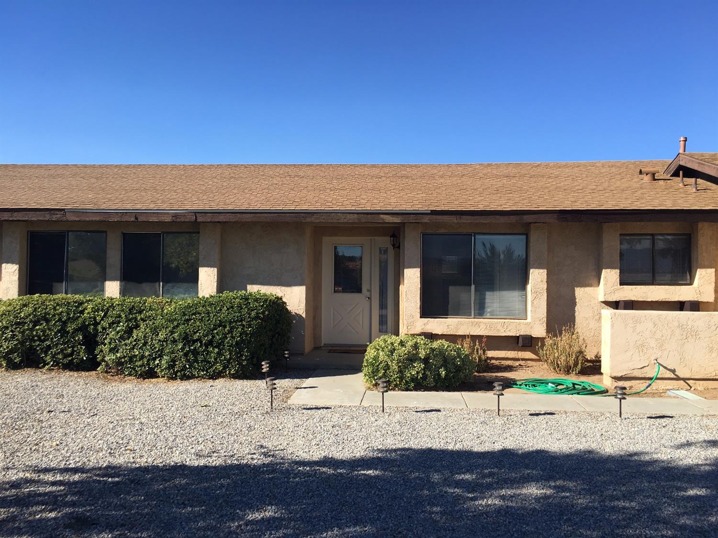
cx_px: 359
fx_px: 601
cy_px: 269
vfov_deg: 48.2
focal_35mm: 29
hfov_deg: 61.7
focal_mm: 4.15
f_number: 2.2
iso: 25
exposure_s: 1/1099
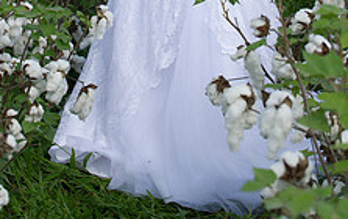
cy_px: -97
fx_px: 1852
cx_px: 172
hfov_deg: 10.7
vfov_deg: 6.7
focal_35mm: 195
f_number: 6.3
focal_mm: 95
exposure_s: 1/200
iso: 160
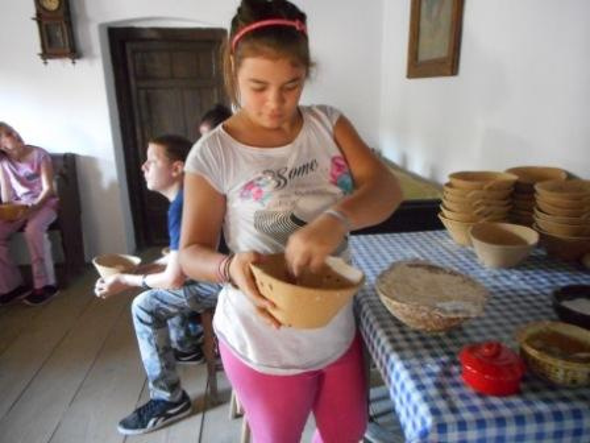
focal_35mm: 25
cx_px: 295
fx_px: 426
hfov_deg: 69.4
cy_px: 222
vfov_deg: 54.9
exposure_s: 1/8
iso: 800
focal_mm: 4.5
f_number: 3.7
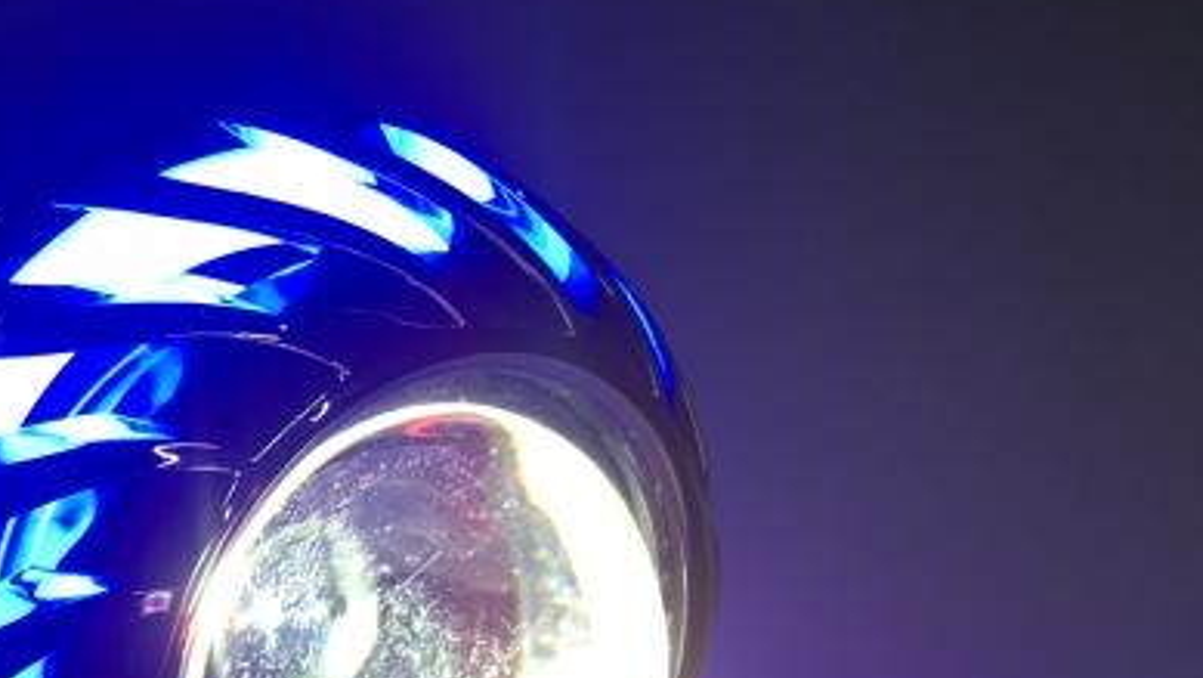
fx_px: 2074
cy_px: 687
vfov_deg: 18.1
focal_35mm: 65
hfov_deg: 30.0
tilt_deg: -43.5
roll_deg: +1.3
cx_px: -19
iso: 25
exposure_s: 1/120
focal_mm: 4.15
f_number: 2.2
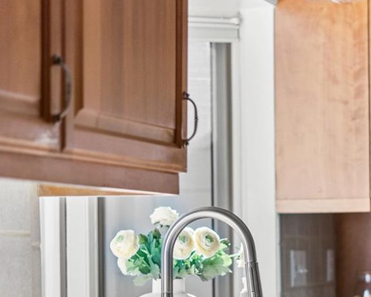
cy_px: 260
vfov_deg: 11.6
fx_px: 1449
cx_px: 285
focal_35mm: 132
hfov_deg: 14.5
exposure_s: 1/800
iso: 400
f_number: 1.8
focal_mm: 50
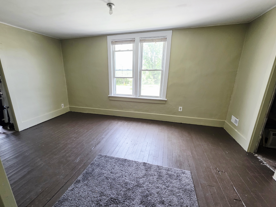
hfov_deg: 98.0
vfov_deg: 81.6
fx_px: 120
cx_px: 127
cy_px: 112
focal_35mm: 15
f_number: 1.9
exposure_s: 1/120
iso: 200
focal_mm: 2.2
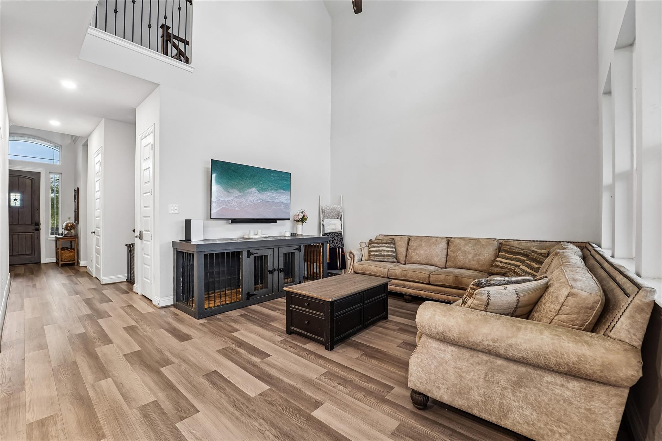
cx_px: 331
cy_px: 220
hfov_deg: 104.3
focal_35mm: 14
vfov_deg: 81.2
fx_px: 257
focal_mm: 14
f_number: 8
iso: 500
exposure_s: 1/5
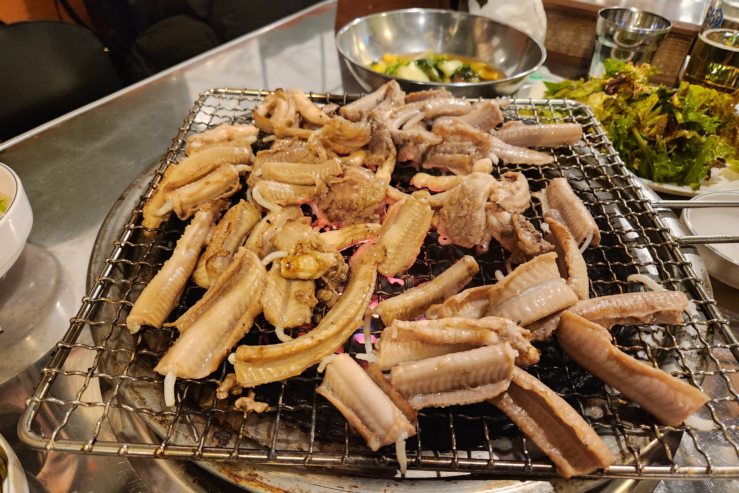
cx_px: 368
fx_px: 493
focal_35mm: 24
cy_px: 254
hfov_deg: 73.7
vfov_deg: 53.1
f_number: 1.8
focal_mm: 5.4
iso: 800
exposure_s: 1/120
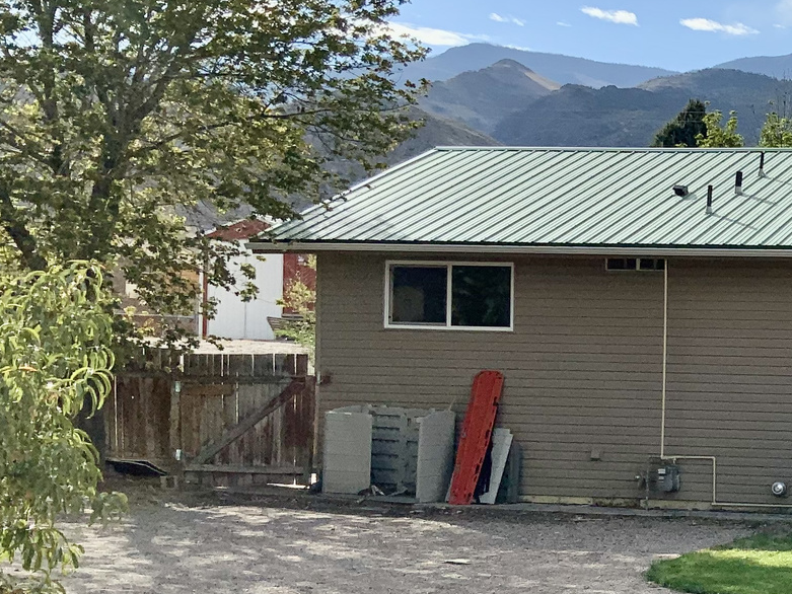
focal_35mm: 76
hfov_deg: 23.1
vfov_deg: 19.3
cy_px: 425
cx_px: 997
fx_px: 1739
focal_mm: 3
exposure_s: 1/2538
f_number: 1.8
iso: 20
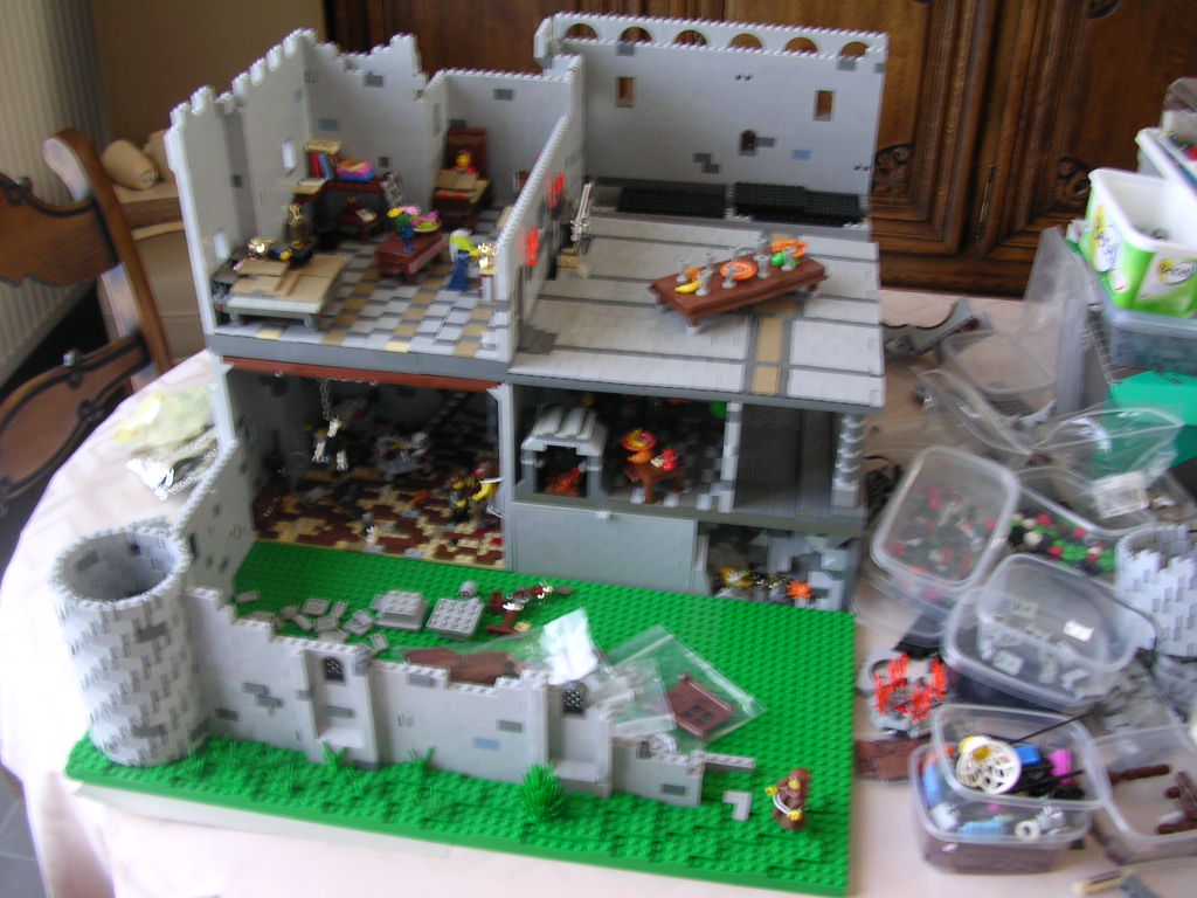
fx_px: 1314
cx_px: 598
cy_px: 449
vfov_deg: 37.7
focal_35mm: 38
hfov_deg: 49.0
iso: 100
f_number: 2.8
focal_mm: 5.8
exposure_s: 1/8.5
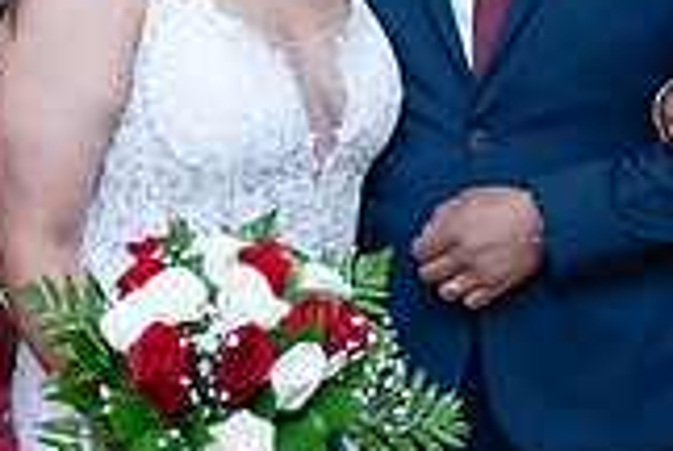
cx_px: 318
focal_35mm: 126
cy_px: 81
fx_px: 2360
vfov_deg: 10.9
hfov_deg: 16.2
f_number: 3.2
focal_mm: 35
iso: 1000
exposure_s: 1/125
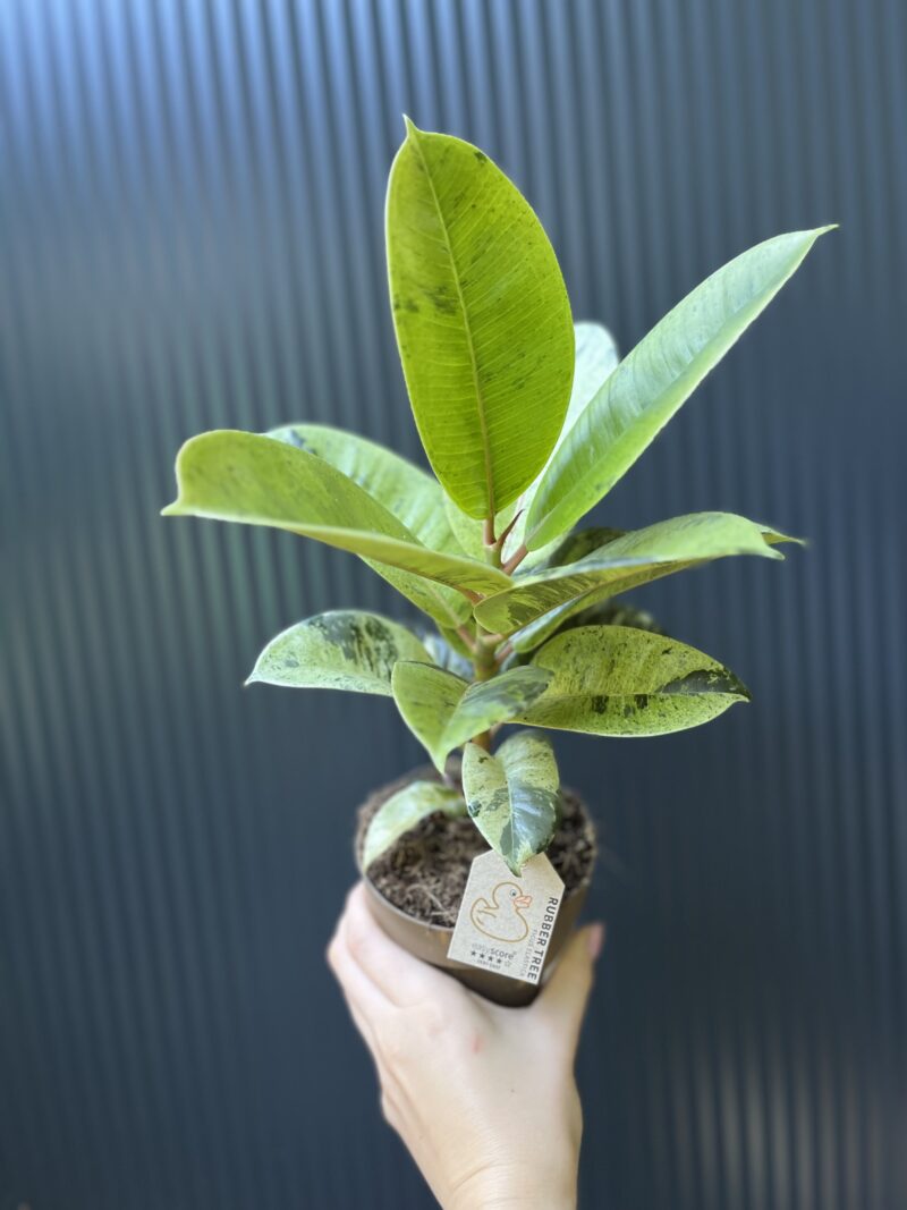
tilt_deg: -7.7
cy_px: 605
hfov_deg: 53.1
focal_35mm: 26
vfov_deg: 67.3
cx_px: 454
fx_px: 909
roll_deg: +6.4
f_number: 1.6
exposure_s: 1/60
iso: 160
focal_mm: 5.1
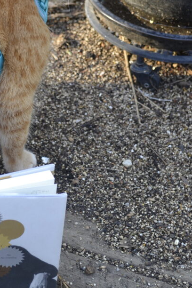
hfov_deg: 15.4
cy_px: 105
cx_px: 34
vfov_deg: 23.1
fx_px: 703
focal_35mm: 88
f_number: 5
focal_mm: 35
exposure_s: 1/125
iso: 360
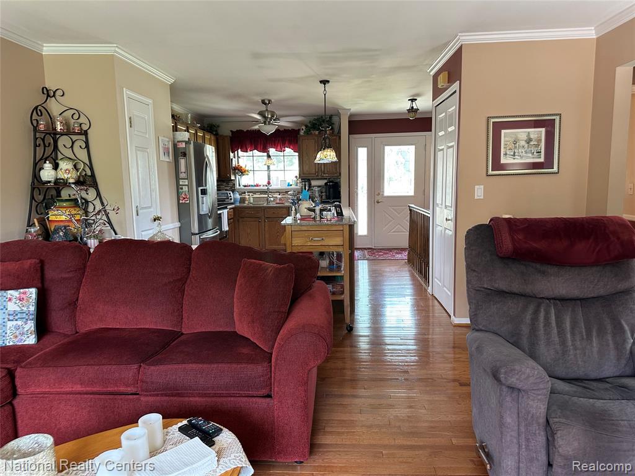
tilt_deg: -8.4
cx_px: 318
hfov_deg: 71.6
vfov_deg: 56.8
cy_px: 238
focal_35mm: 24
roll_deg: +0.6
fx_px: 440
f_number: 1.78
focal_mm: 6.86
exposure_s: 1/60
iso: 250
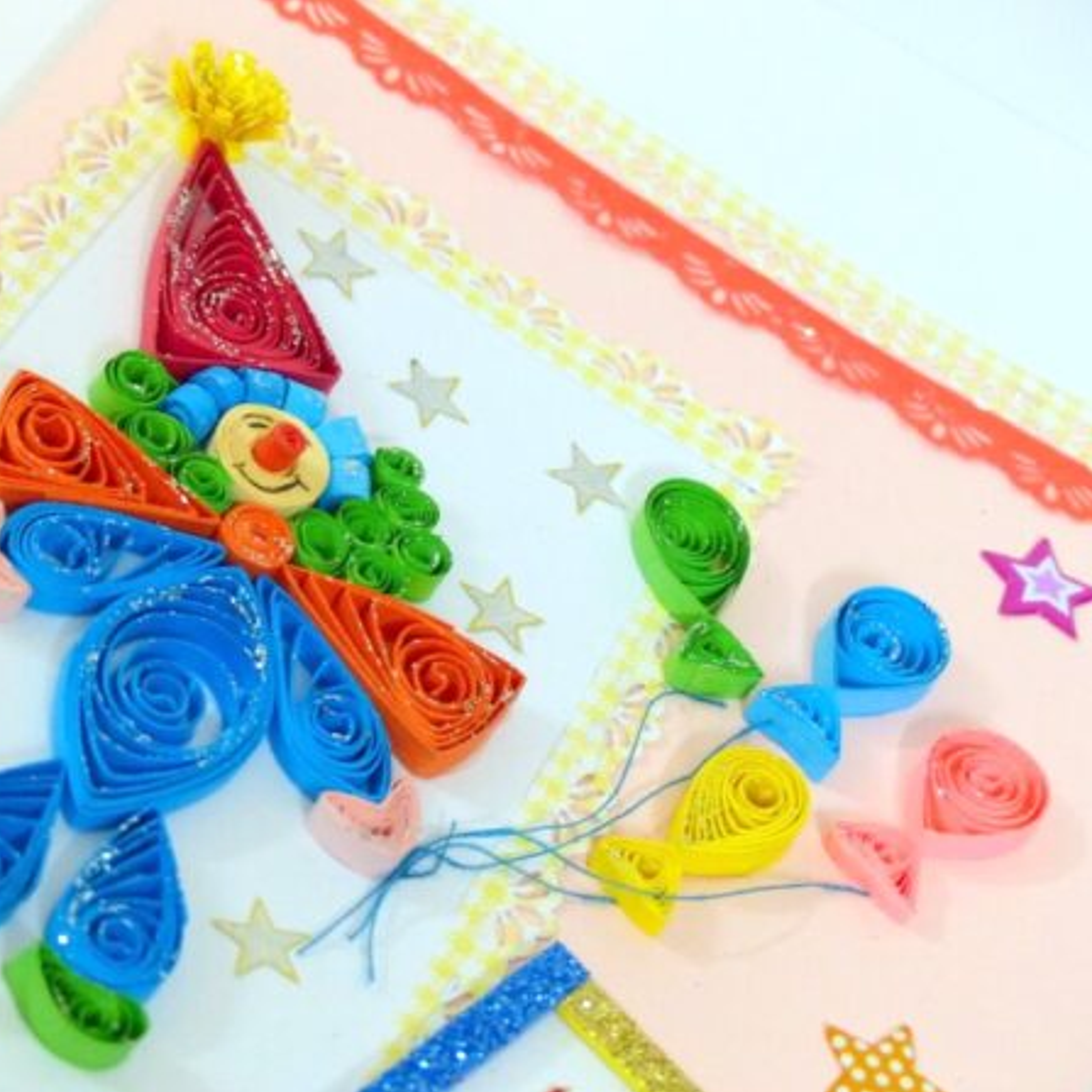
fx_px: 3855
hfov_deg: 16.1
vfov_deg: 16.1
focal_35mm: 108
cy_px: 547
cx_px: 420
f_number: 2.8
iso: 400
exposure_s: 1/25
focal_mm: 16.4
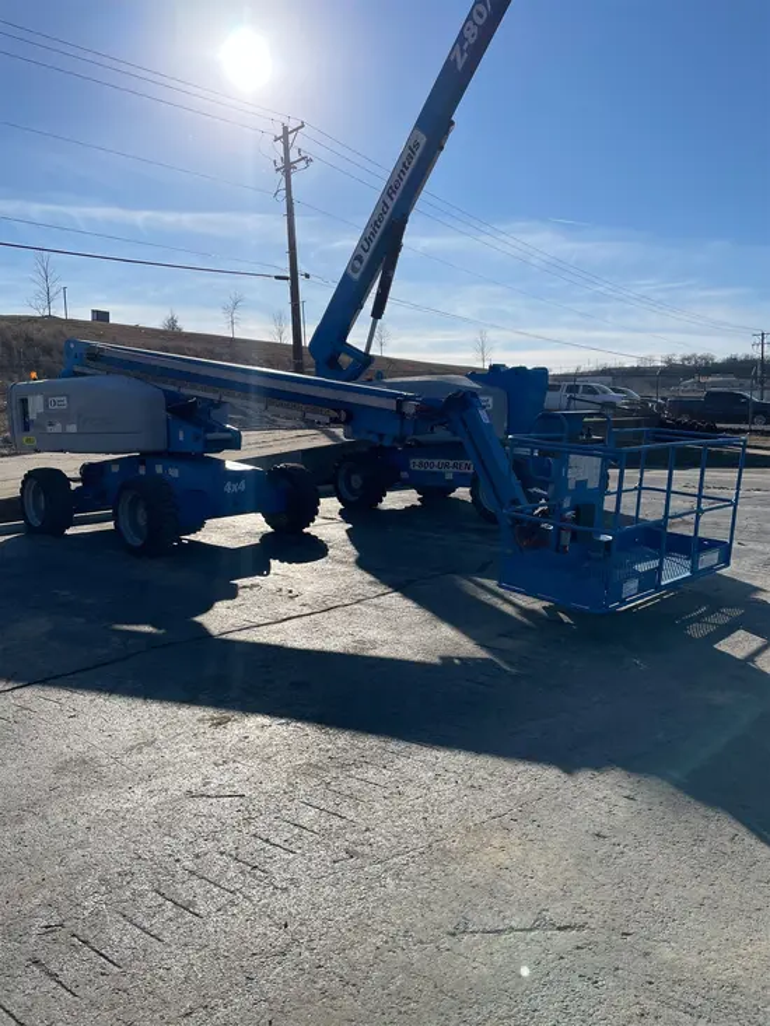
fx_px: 771
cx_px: 385
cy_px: 513
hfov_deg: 53.1
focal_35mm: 26
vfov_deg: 67.3
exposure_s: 1/7813
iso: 32
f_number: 1.6
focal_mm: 4.2
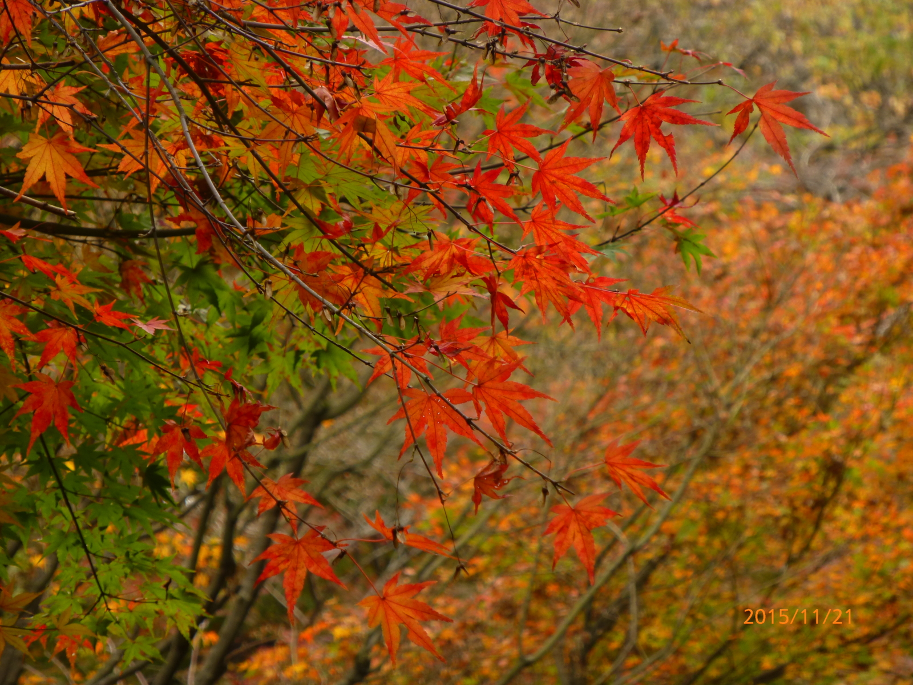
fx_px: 6989
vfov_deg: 5.6
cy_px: 342
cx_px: 456
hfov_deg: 7.5
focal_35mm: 265
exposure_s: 1/50
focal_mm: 47.3
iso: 100
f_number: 5.8
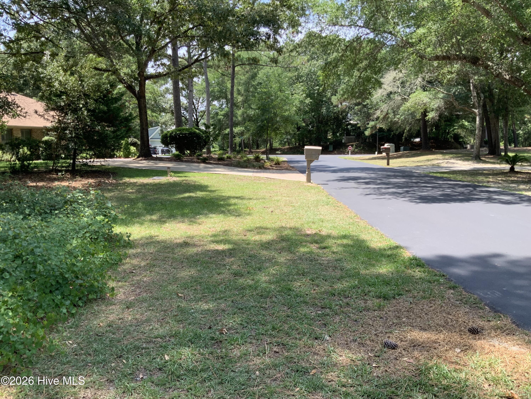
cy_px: 200
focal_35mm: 29
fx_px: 445
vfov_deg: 48.2
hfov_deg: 61.7
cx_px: 266
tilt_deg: -5.2
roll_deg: +1.7
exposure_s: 1/378
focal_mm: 3
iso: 16
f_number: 1.8
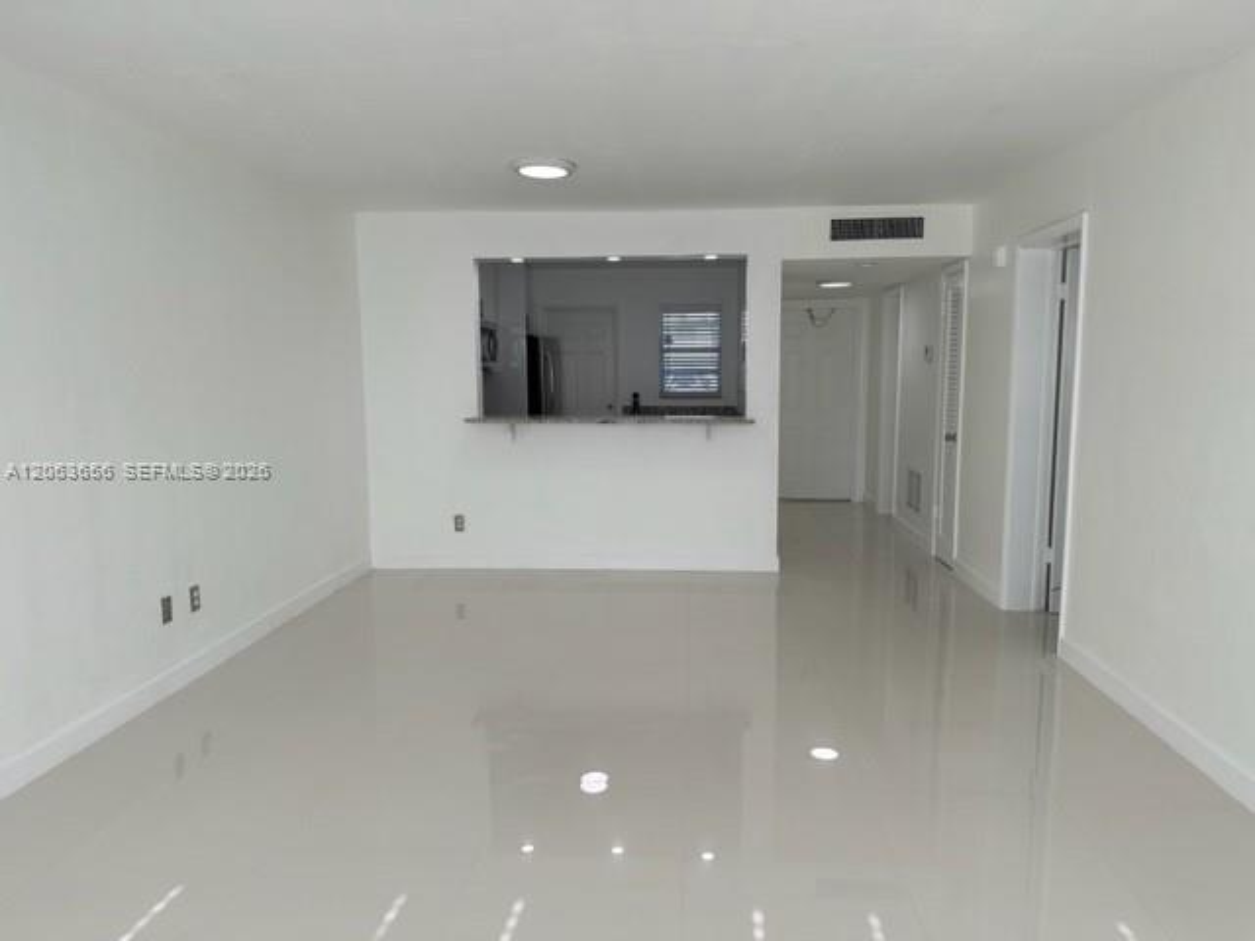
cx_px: 628
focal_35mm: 24
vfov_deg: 56.8
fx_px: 870
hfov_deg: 71.6
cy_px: 470
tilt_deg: -7.5
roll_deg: +0.3
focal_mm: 6.86
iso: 80
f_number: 1.78
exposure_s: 1/549
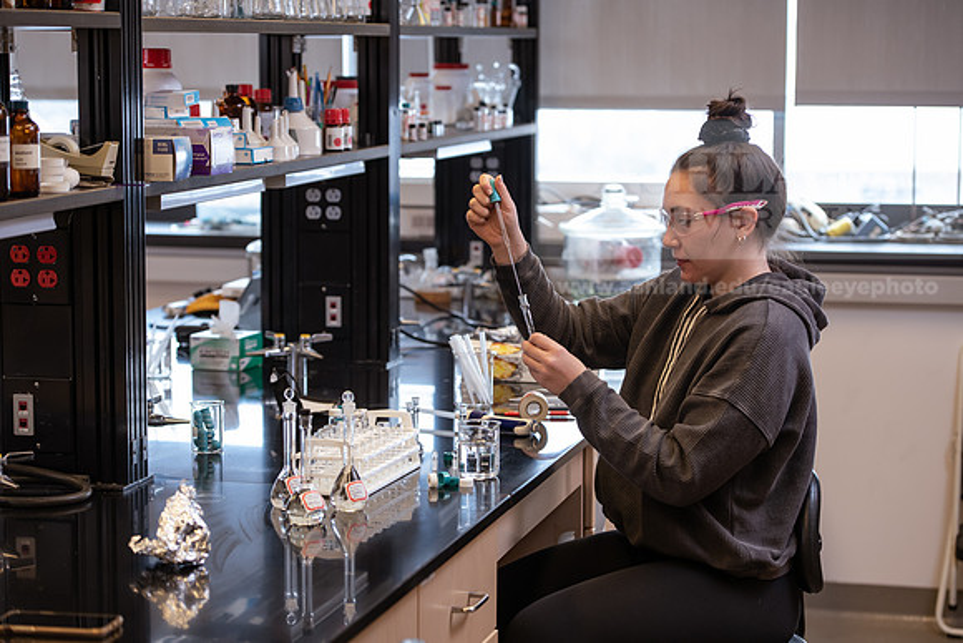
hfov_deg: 22.6
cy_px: 322
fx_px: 2408
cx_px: 482
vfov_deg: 15.2
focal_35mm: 90
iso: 640
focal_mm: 90
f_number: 4
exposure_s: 1/200
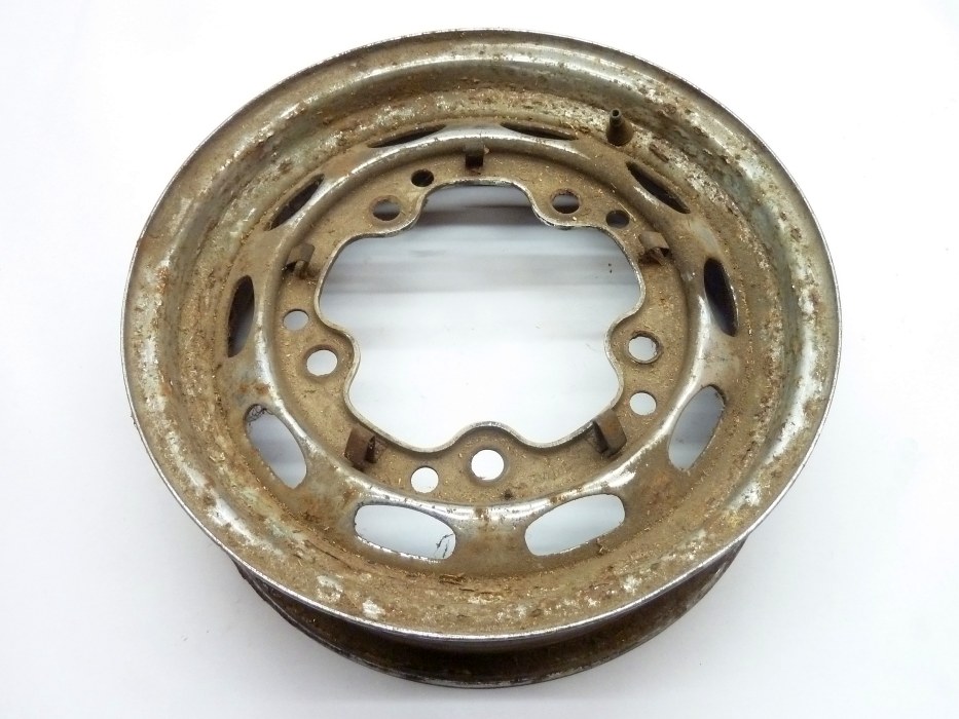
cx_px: 480
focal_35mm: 30
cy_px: 360
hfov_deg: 60.0
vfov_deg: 46.8
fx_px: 831
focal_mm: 5
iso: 400
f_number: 3.4
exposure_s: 1/25
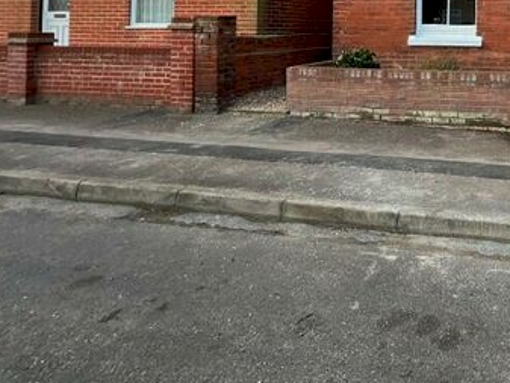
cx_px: 496
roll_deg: -0.9
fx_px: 398
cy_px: 16
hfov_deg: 53.2
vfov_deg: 45.0
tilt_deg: +2.4
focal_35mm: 27
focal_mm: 1.57
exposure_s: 1/219
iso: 32
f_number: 1.8
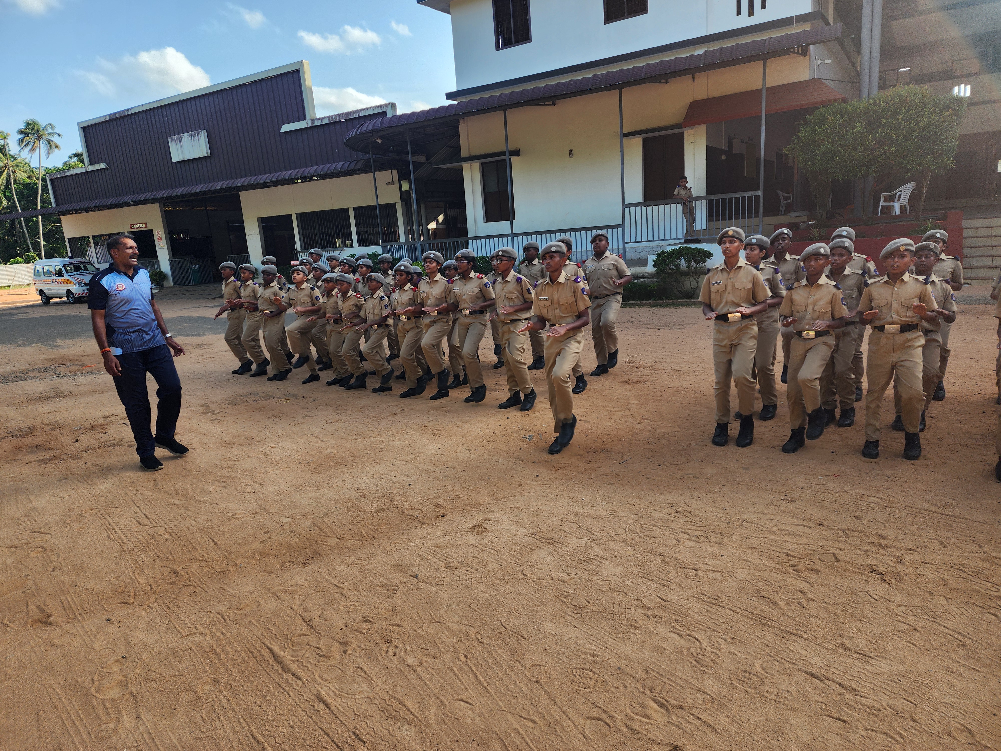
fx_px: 665
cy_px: 376
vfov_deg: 58.9
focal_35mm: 23
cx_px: 500
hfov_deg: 73.9
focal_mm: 6.4
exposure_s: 1/368
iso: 12
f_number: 1.8
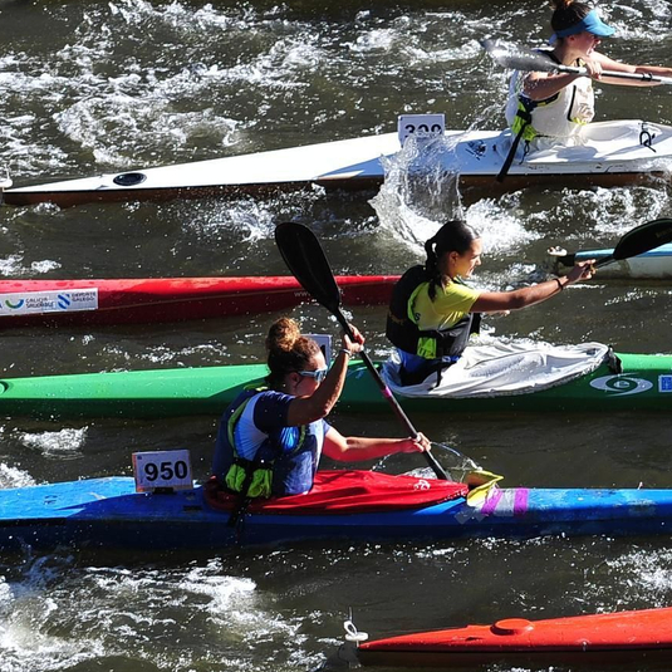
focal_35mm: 305
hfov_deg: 5.7
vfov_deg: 5.7
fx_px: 6699
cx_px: 528
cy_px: 171
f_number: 4
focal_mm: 120
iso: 160
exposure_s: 1/800
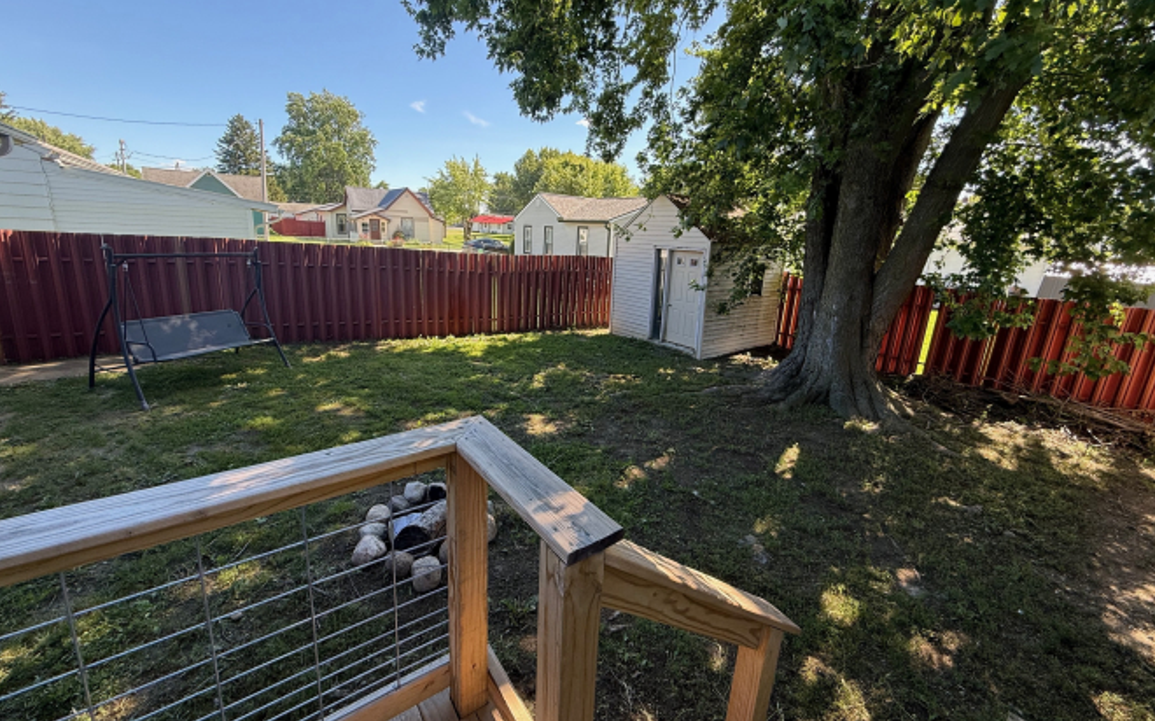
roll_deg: -3.2
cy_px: 331
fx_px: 472
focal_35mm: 15
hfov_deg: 101.5
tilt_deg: -12.9
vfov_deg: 74.6
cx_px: 578
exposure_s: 1/220
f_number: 2.2
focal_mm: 2.22
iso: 64
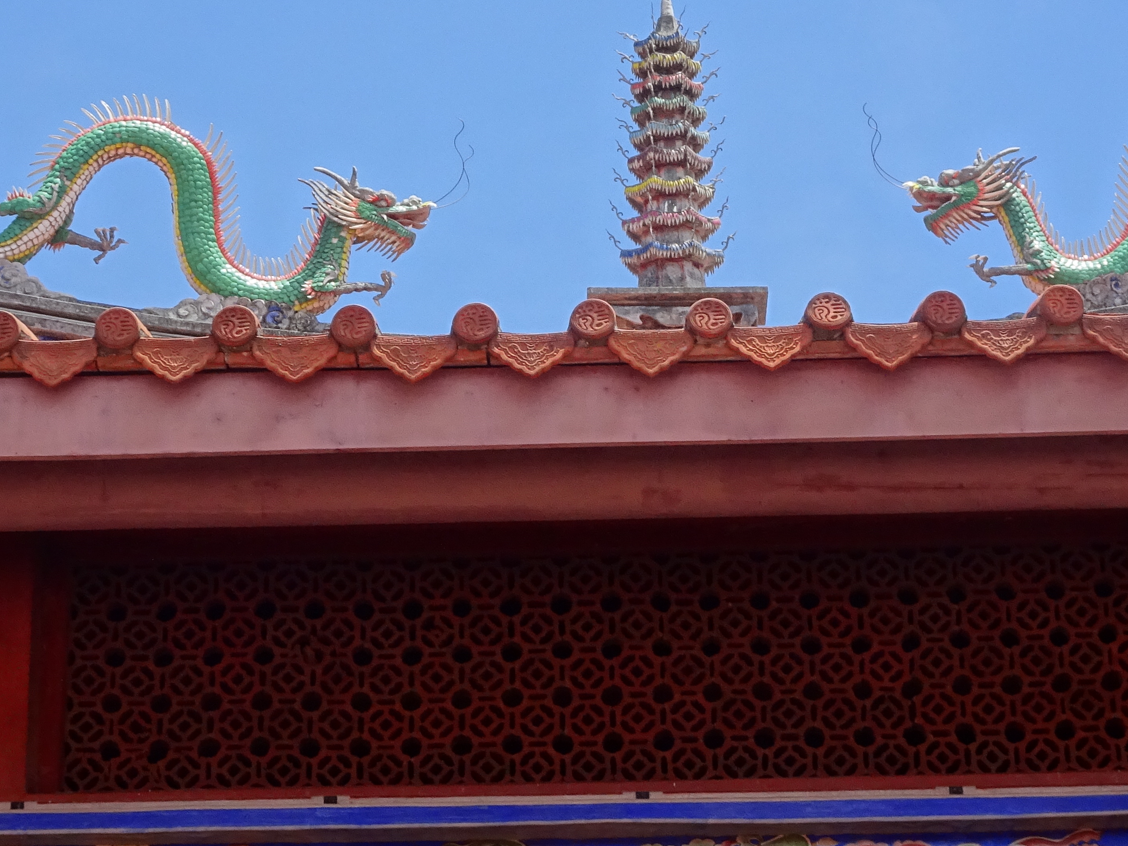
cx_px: 593
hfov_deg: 18.9
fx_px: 3389
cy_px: 281
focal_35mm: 104
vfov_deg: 14.2
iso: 80
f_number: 4.5
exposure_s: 1/250
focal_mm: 10.23
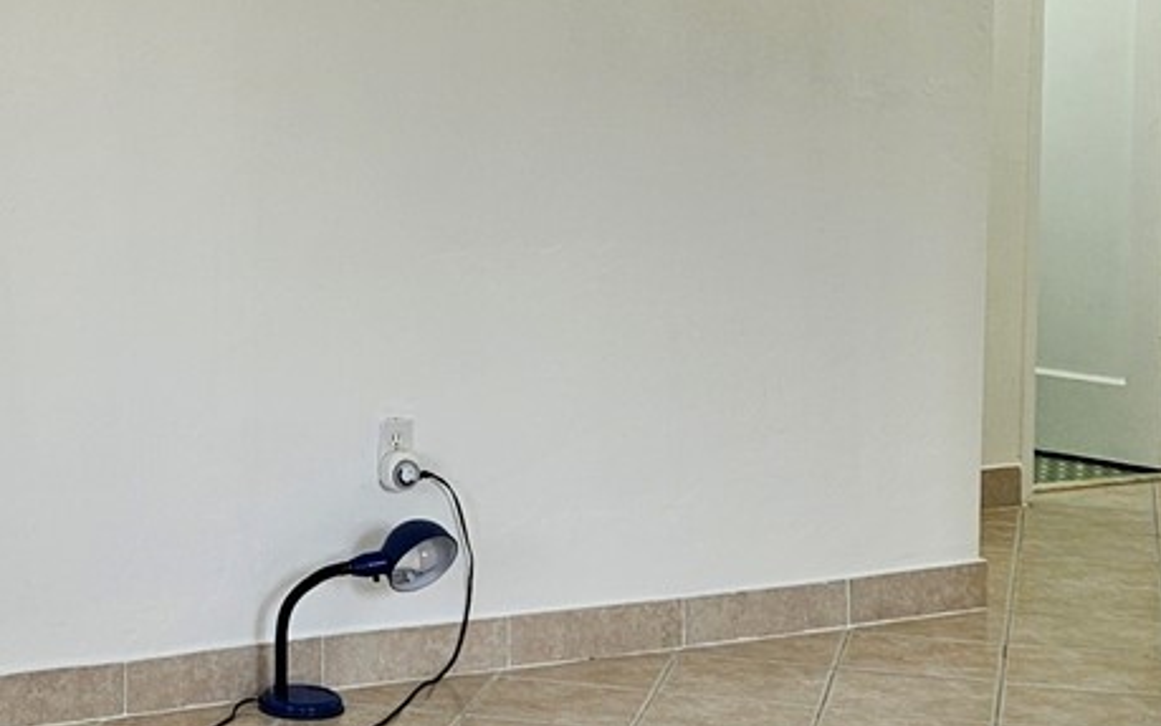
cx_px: 35
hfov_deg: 23.5
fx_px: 2690
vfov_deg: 15.3
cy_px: 255
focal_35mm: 85
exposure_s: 1/120
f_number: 1.8
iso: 40
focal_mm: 5.4
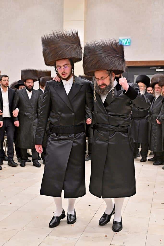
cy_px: 123
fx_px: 348
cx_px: 82
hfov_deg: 26.5
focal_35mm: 51
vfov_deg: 38.9
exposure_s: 1/250
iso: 1250
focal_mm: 51
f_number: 4
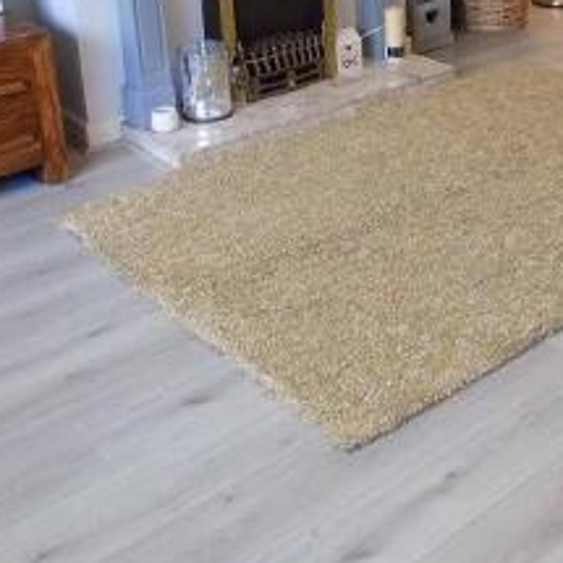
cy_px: 75
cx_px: 454
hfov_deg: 30.3
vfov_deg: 30.0
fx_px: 1012
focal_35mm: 55
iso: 400
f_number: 3.1
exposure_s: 1/30
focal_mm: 4
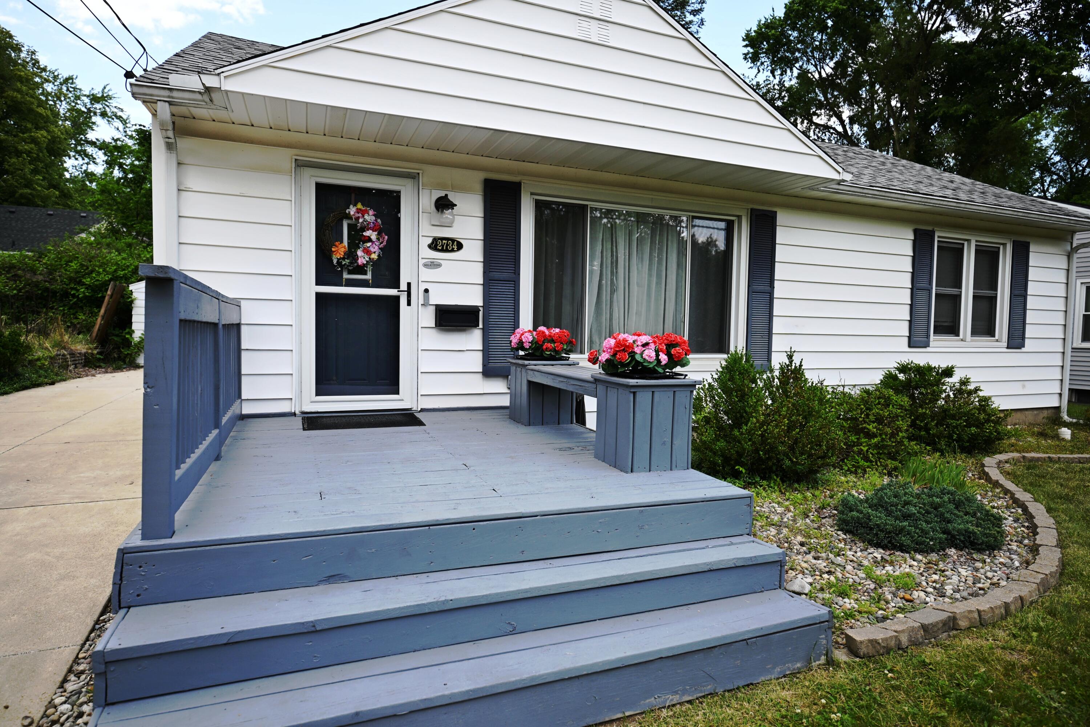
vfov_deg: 61.9
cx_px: 545
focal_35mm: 20
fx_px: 606
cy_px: 364
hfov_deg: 84.0
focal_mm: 20
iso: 220
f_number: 2.8
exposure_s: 1/640
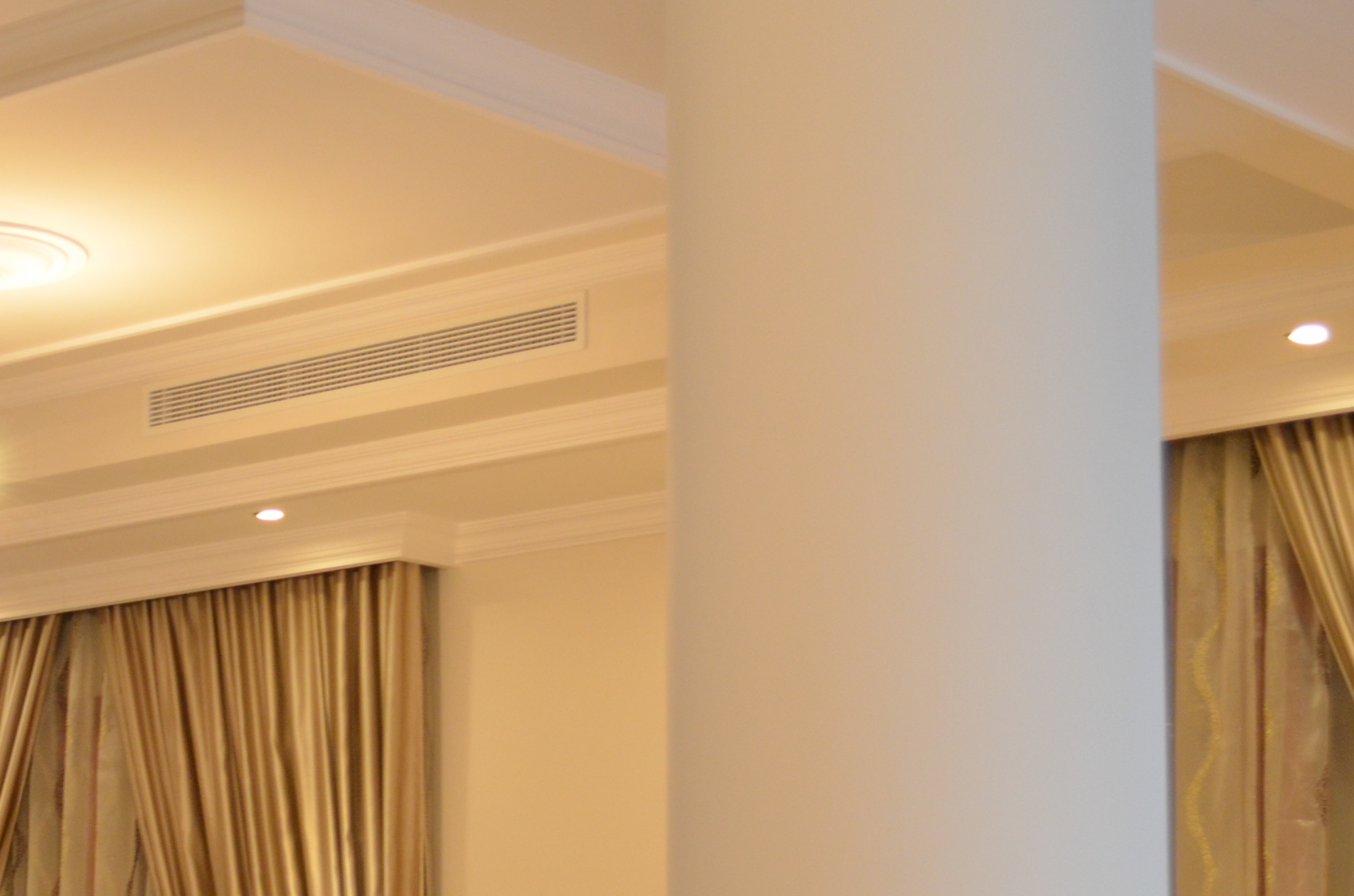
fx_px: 3790
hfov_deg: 19.4
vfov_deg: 13.4
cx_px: -126
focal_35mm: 101
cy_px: 778
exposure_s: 1/6
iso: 640
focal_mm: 30
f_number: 4.5
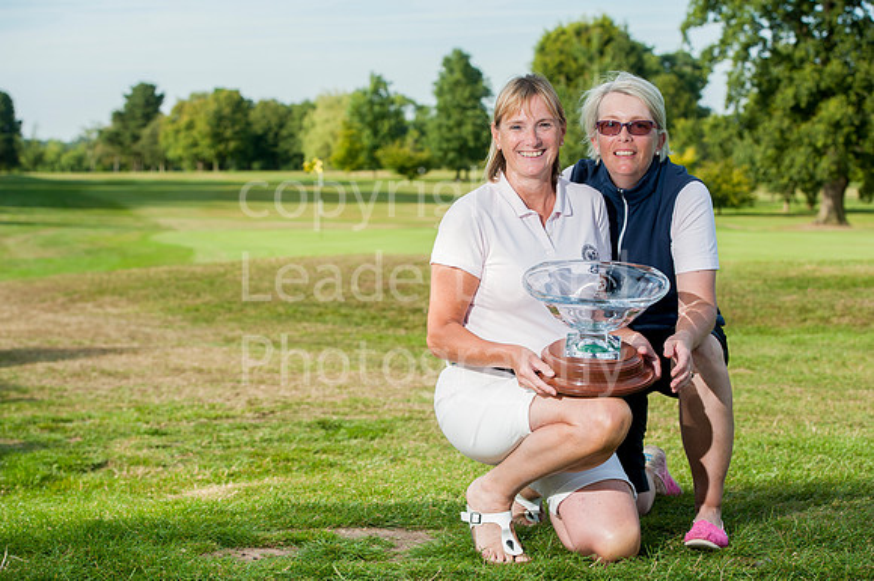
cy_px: 290
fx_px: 1698
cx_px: 437
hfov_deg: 28.9
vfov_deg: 19.4
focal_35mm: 70
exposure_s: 1/400
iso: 250
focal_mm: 70
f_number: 6.3
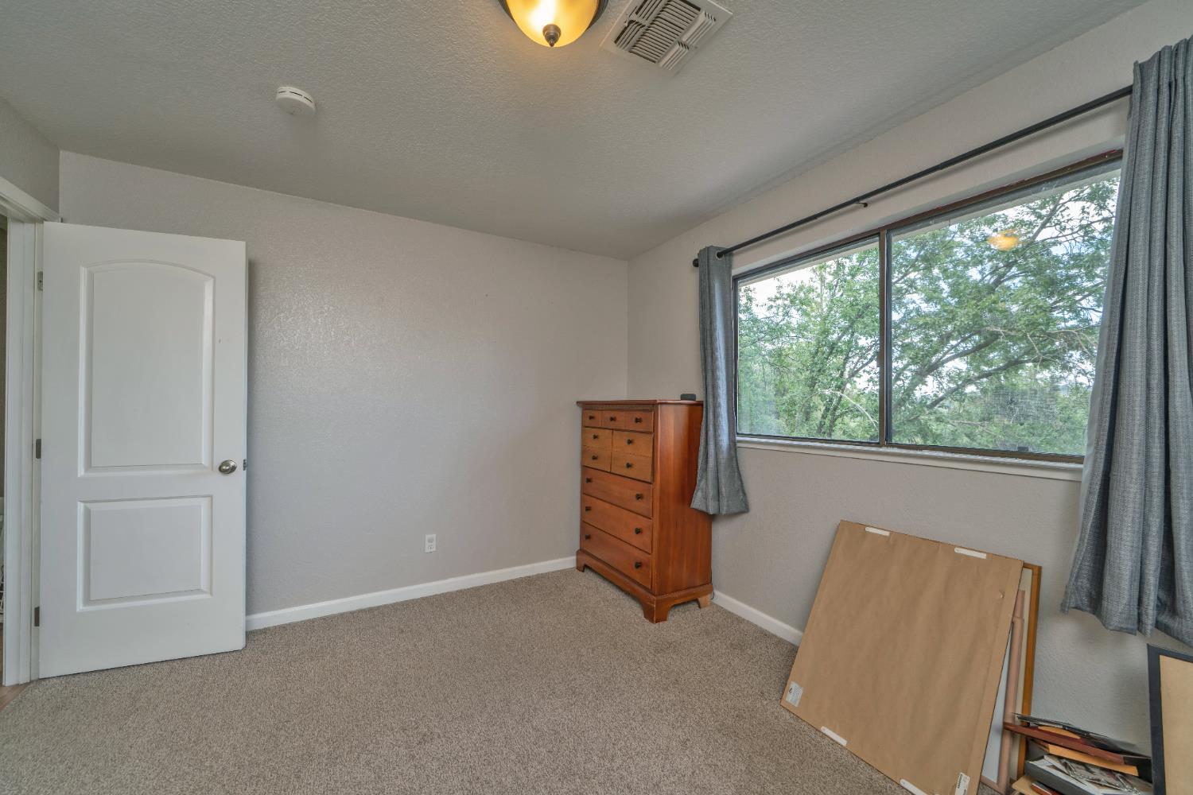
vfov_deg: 85.4
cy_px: 398
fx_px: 431
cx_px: 596
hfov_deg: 108.3
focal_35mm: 13
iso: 320
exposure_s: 1/40
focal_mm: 13
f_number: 6.3
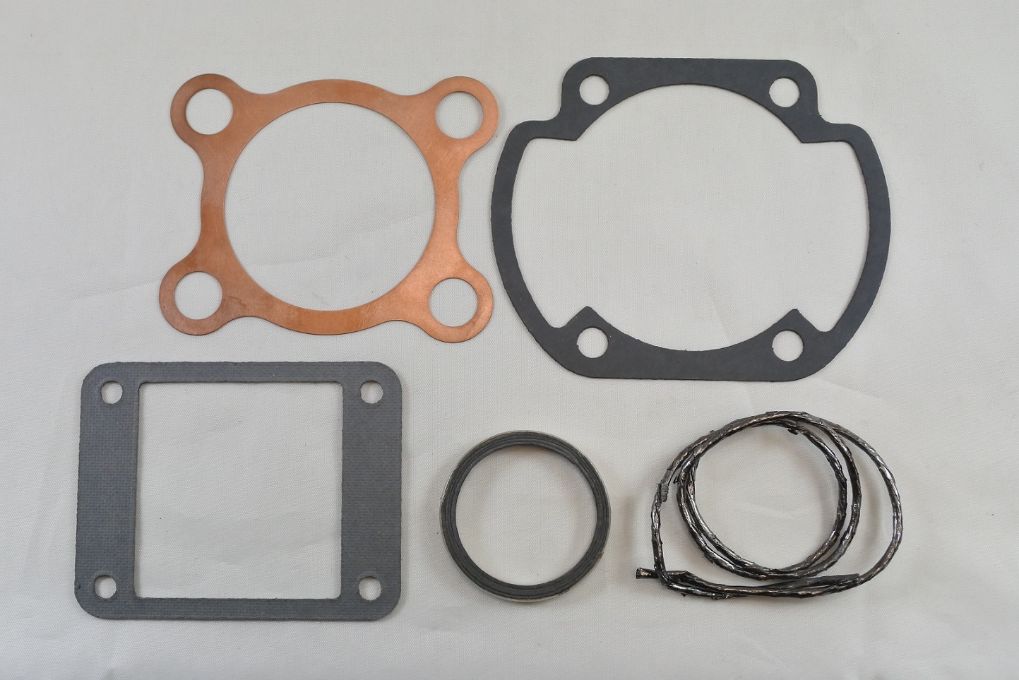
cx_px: 510
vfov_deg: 38.9
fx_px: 963
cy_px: 340
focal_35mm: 34
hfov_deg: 55.8
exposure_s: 1/200
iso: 400
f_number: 4
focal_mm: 12.8
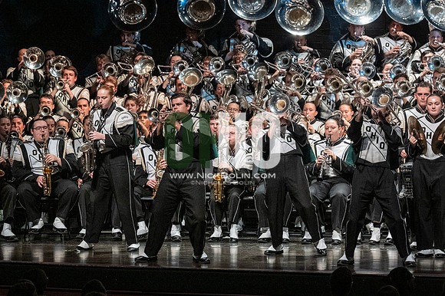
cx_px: 222
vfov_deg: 6.3
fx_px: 2681
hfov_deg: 9.5
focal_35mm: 217
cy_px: 148
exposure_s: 1/500
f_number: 4
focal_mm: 145
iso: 4000
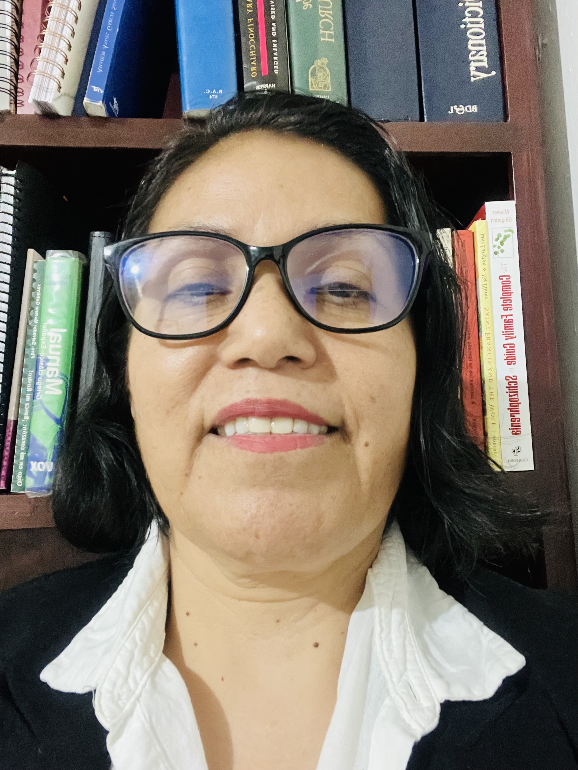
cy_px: 385
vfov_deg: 60.0
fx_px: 668
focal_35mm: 30
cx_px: 289
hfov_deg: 46.8
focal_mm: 2.71
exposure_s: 1/17
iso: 800
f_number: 2.2
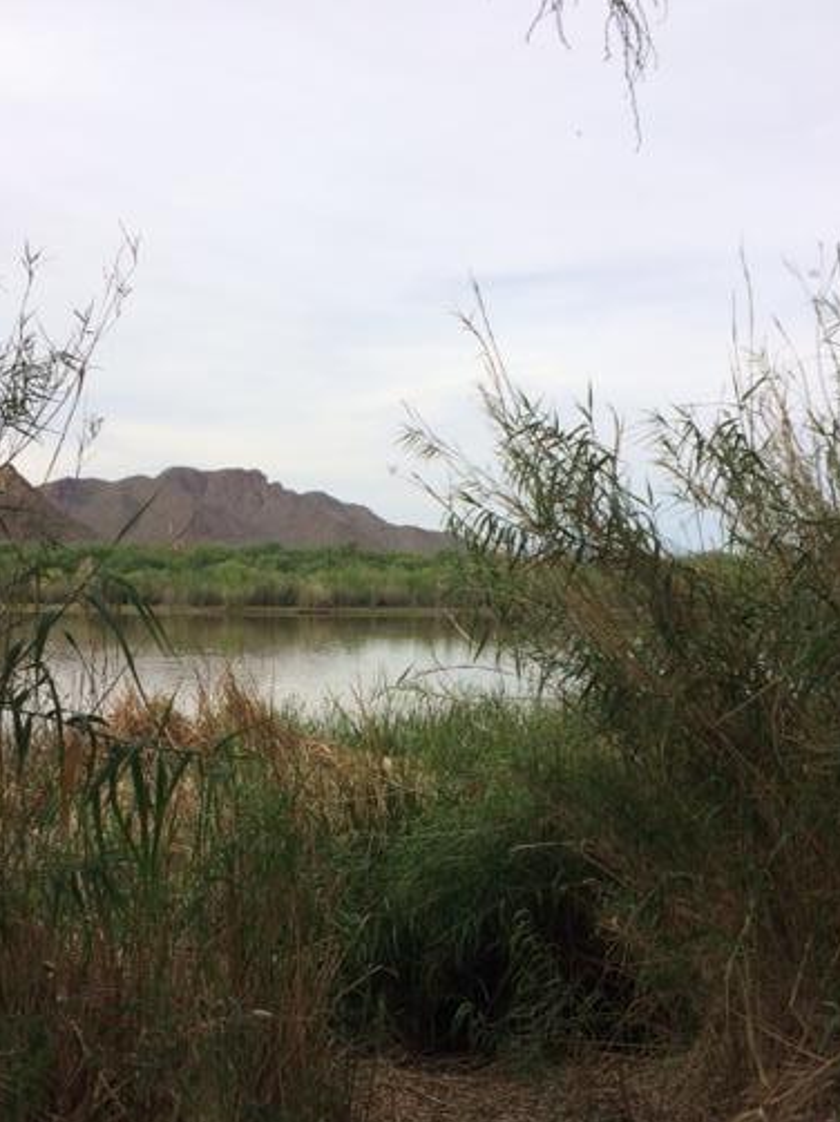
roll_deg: -0.4
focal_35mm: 37
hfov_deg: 38.4
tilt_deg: -5.6
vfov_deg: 49.8
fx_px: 1198
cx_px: 315
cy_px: 675
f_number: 2.2
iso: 32
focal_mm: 4.15
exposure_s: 1/1325
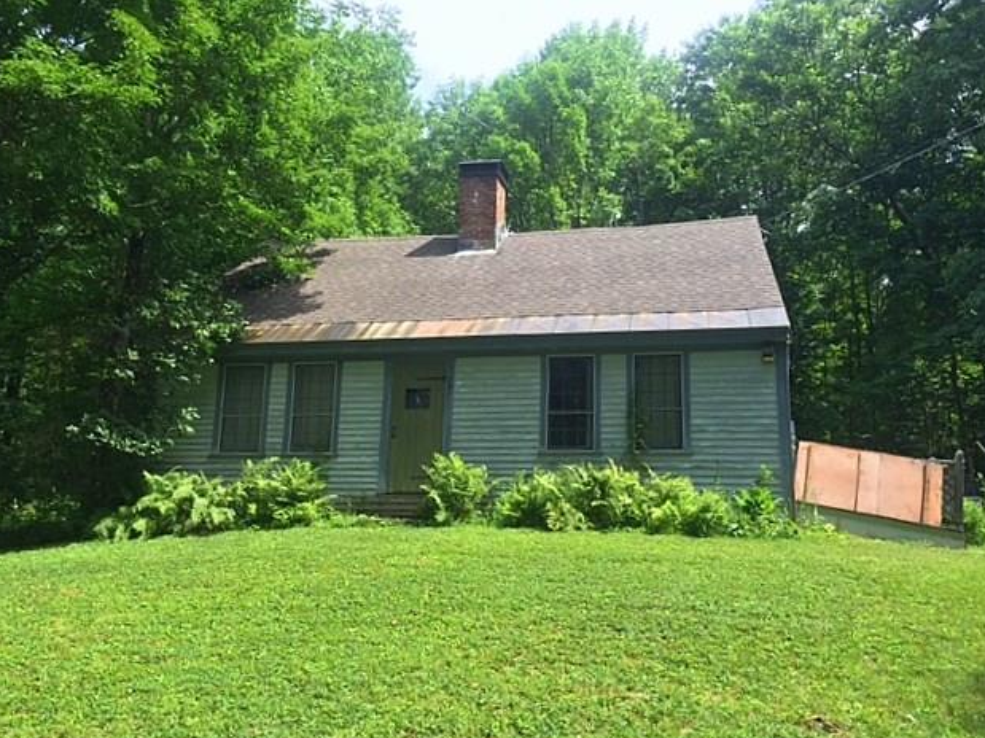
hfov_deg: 60.0
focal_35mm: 30
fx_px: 853
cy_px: 380
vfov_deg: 46.8
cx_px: 493
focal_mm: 4.15
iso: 32
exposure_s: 1/494
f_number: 2.2
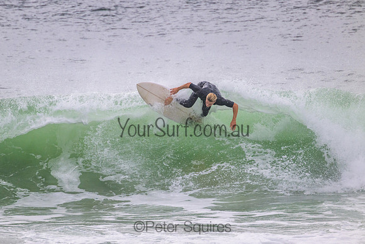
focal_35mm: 844
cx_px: 172
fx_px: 8558
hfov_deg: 2.4
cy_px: 115
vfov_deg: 1.6
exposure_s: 1/2000
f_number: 11
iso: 1800
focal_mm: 800
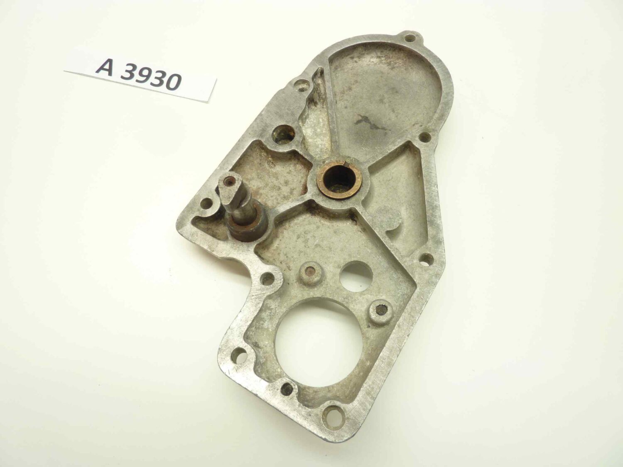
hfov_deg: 69.4
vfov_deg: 54.9
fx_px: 450
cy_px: 234
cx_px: 312
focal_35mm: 25
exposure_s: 1/13
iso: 80
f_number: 3.3
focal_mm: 4.1
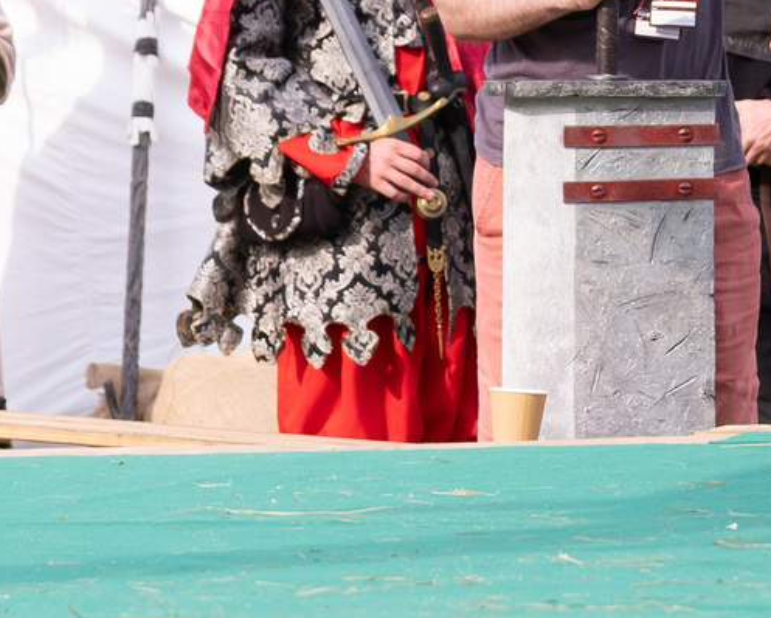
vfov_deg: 3.8
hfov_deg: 4.8
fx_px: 9154
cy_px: -355
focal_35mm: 401
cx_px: 1061
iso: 200
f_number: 3.6
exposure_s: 1/1000
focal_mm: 55
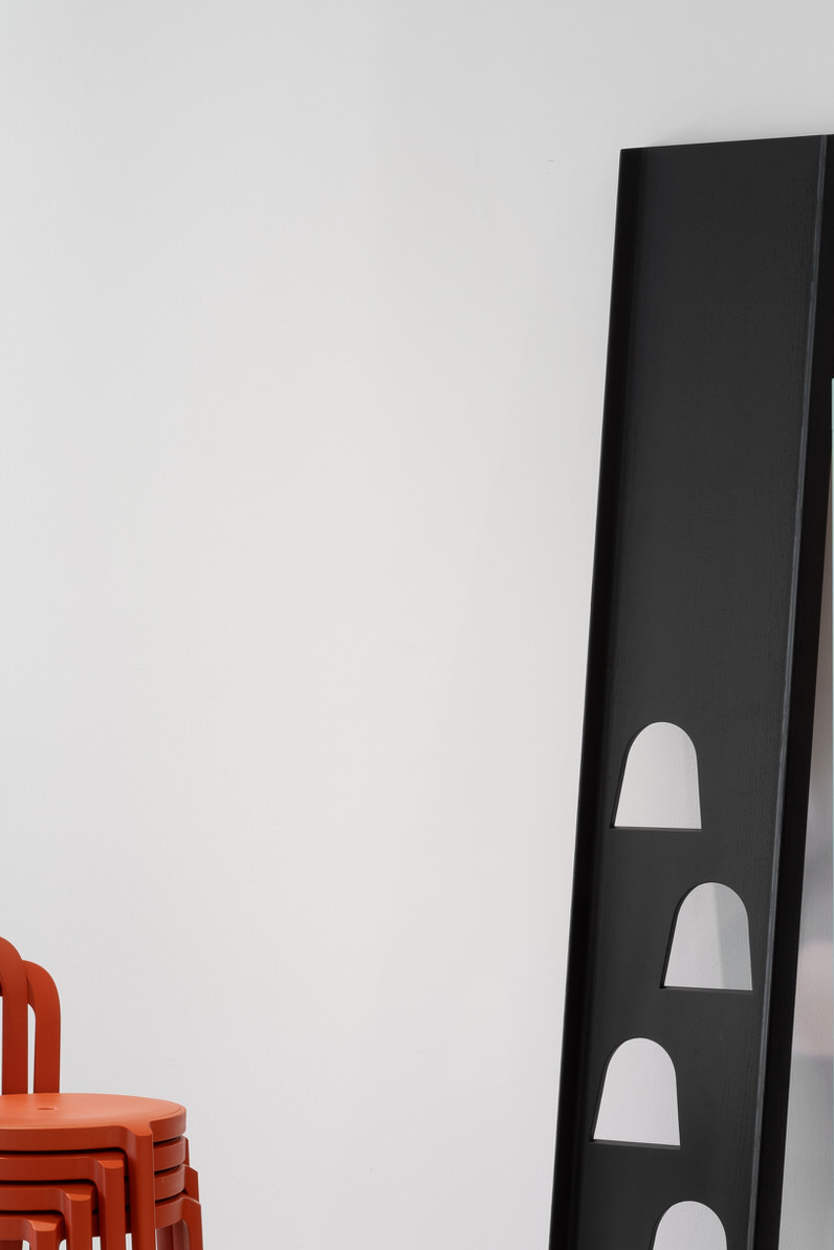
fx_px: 4149
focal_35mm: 119
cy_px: 1104
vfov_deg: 16.9
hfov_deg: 11.5
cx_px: 559
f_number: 13
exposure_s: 1/1.67
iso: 100
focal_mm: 64.8
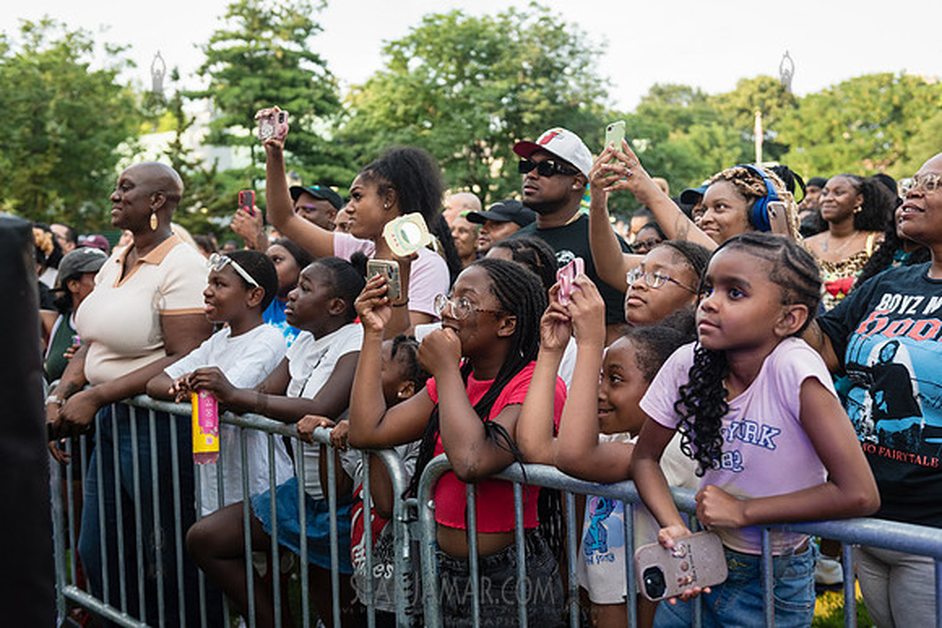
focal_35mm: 40
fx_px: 1047
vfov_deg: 33.4
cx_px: 471
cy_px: 314
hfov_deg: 48.4
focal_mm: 40
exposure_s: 1/1250
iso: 1000
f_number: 3.2
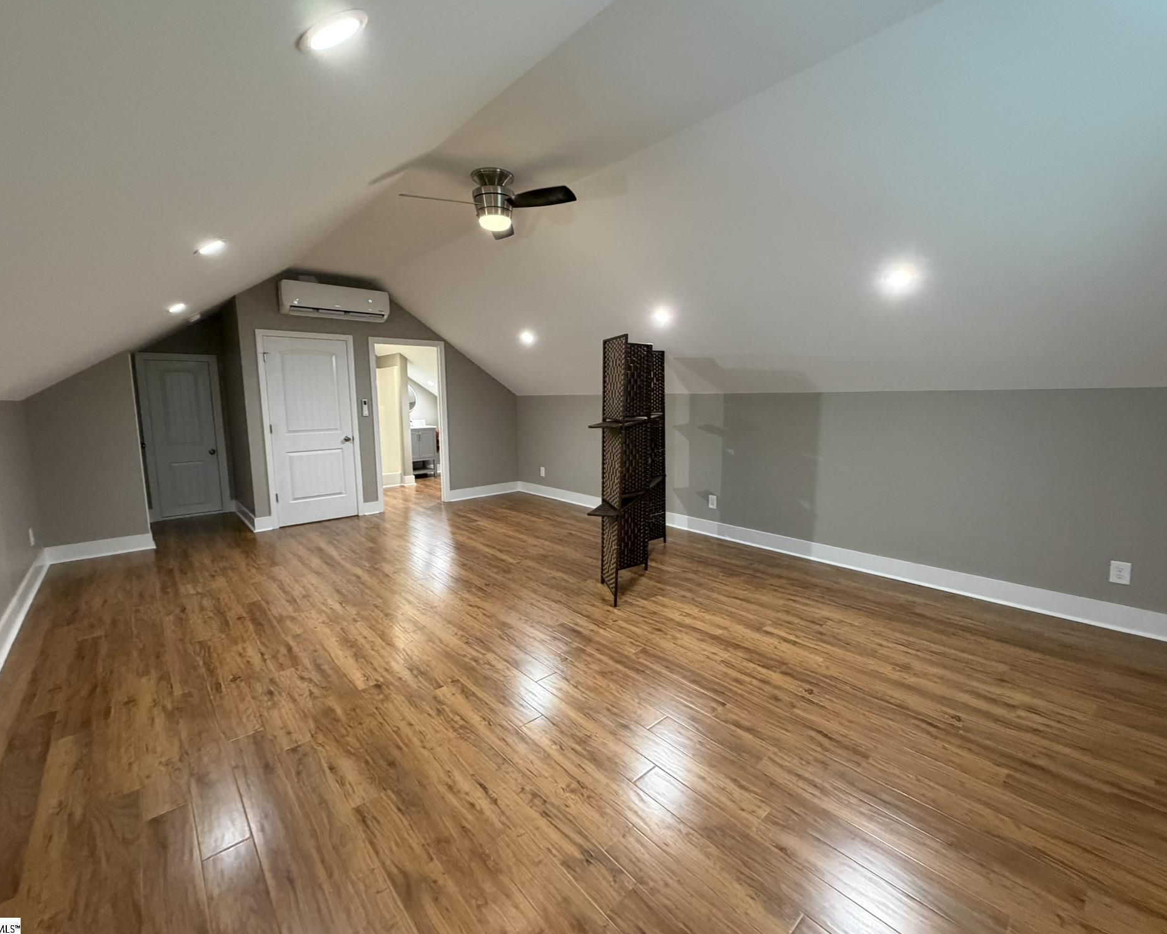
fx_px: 518
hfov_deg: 96.8
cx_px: 604
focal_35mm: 15
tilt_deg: -6.5
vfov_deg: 84.0
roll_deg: +0.1
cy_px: 456
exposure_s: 1/59
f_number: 2.2
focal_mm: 2.22
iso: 500
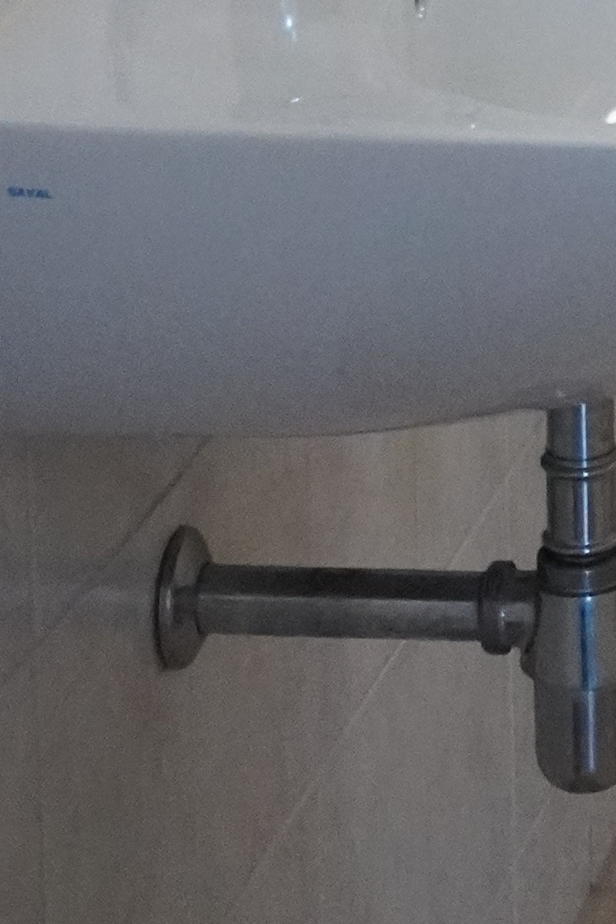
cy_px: -813
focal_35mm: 181
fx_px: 4635
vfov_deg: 10.6
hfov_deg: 7.3
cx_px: 1244
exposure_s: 1/160
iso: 4000
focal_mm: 23
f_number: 4
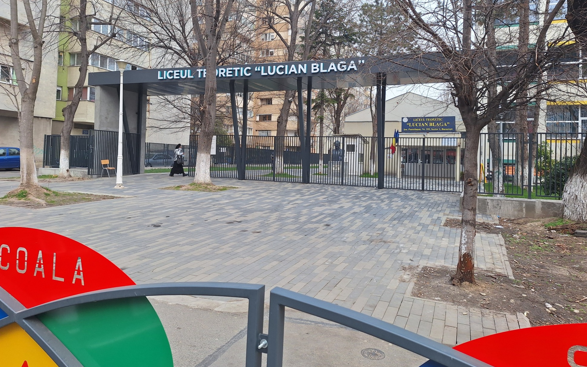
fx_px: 400
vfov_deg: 49.0
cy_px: 150
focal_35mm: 25
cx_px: 288
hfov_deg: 72.5
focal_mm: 5.54
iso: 40
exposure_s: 1/917
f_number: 1.8
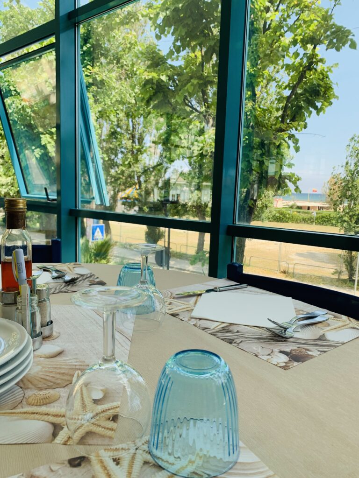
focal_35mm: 26
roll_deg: -2.5
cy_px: 239
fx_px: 360
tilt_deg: -7.3
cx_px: 180
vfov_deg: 67.3
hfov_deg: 53.1
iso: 25
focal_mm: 4.25
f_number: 1.8
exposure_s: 1/322
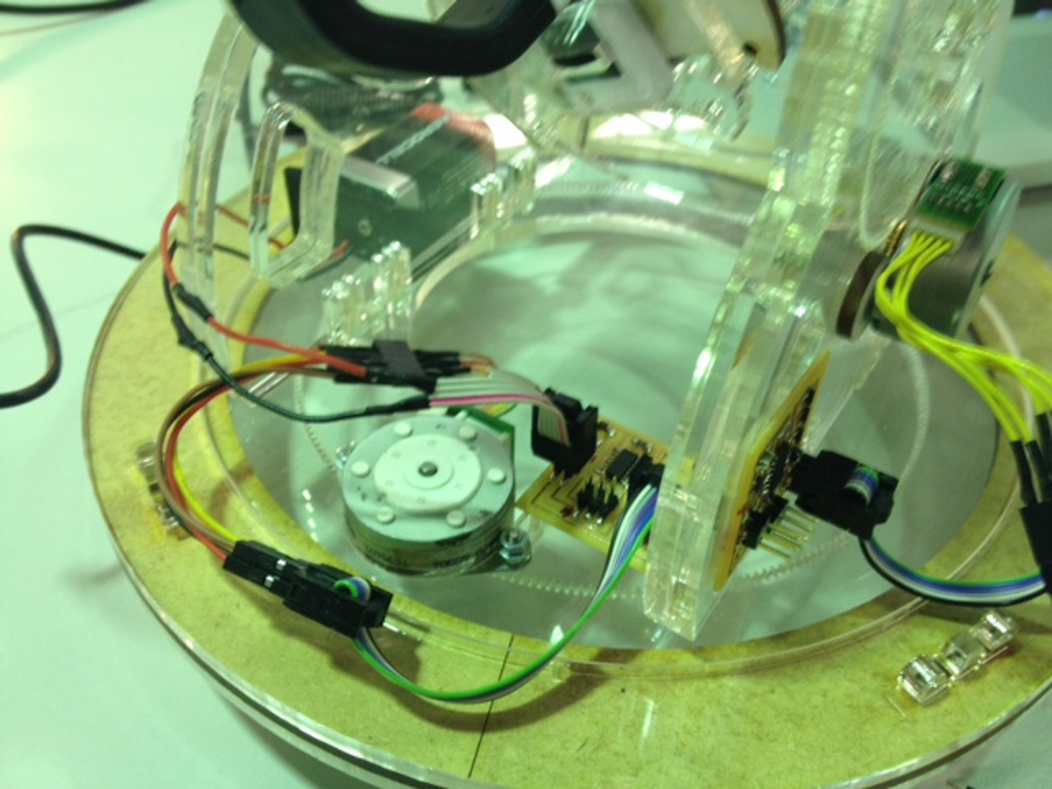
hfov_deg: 52.6
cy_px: 394
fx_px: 1064
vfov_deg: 40.7
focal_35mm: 35
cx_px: 526
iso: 80
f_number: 2.4
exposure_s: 1/20
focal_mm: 4.28
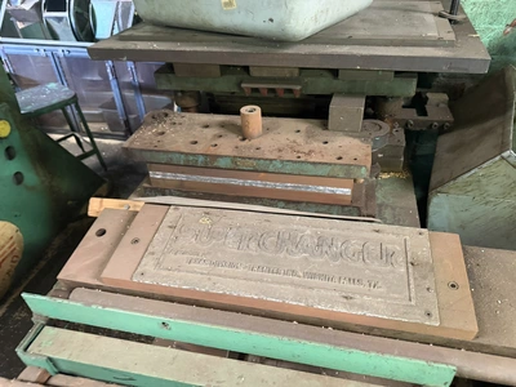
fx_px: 358
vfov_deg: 56.8
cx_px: 258
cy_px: 194
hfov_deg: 71.6
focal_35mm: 24
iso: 1000
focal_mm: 6.76
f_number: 1.78
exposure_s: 1/40
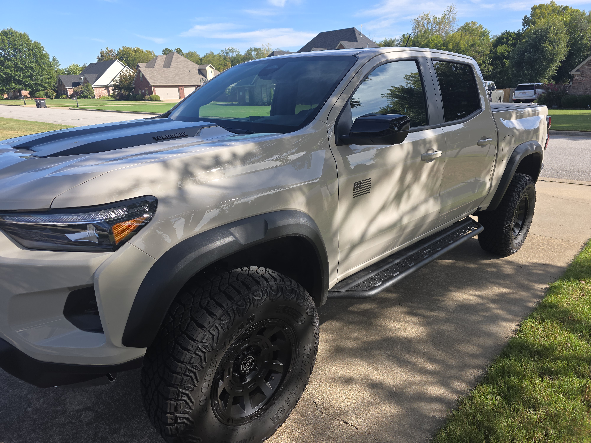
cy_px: 222
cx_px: 296
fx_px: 393
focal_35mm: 23
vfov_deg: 58.9
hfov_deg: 73.9
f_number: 1.7
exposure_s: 1/416
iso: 12
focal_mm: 6.3
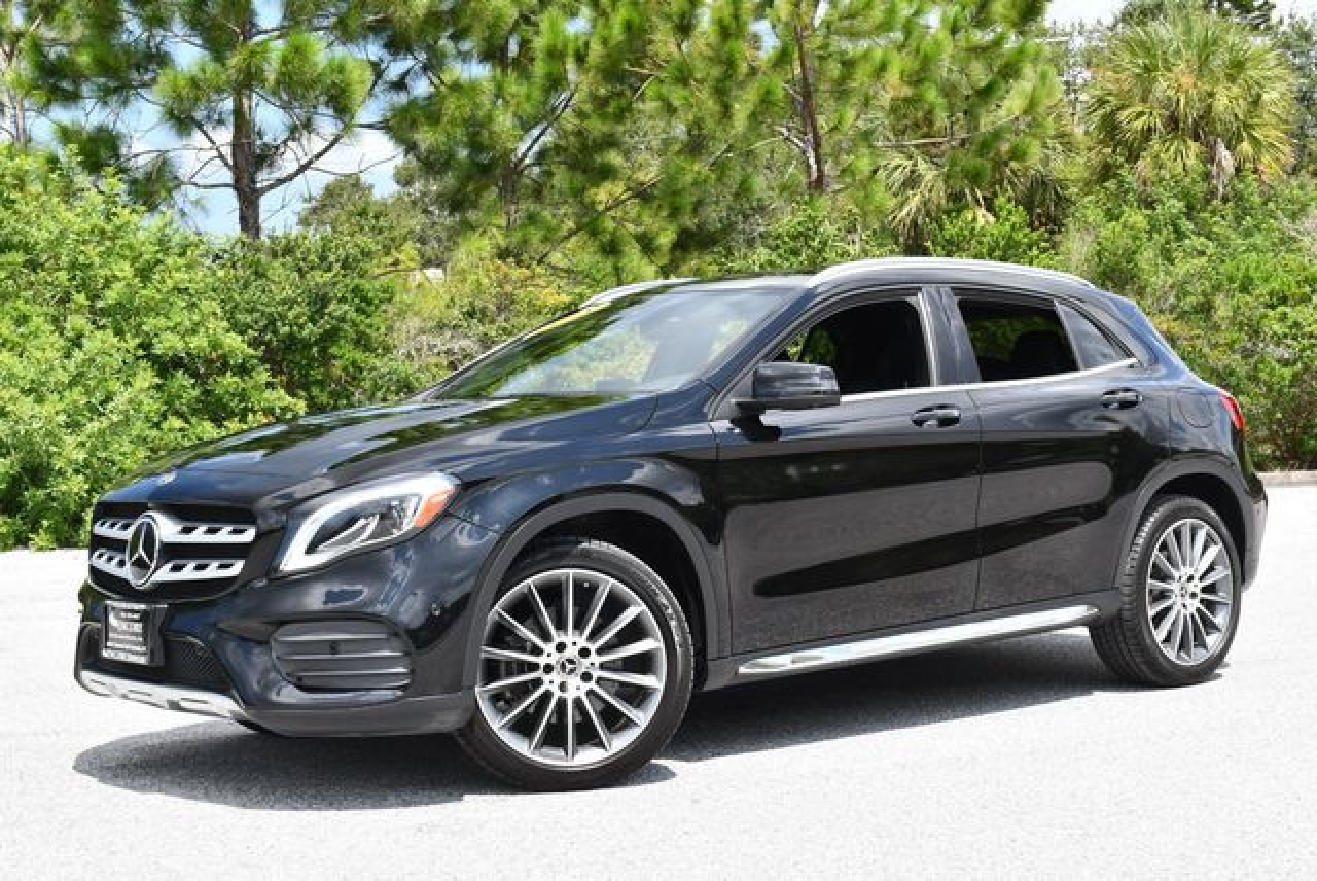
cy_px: 440
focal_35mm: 56
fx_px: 2050
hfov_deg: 35.6
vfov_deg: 24.2
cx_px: 658
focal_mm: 28
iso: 180
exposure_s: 1/250
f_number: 8
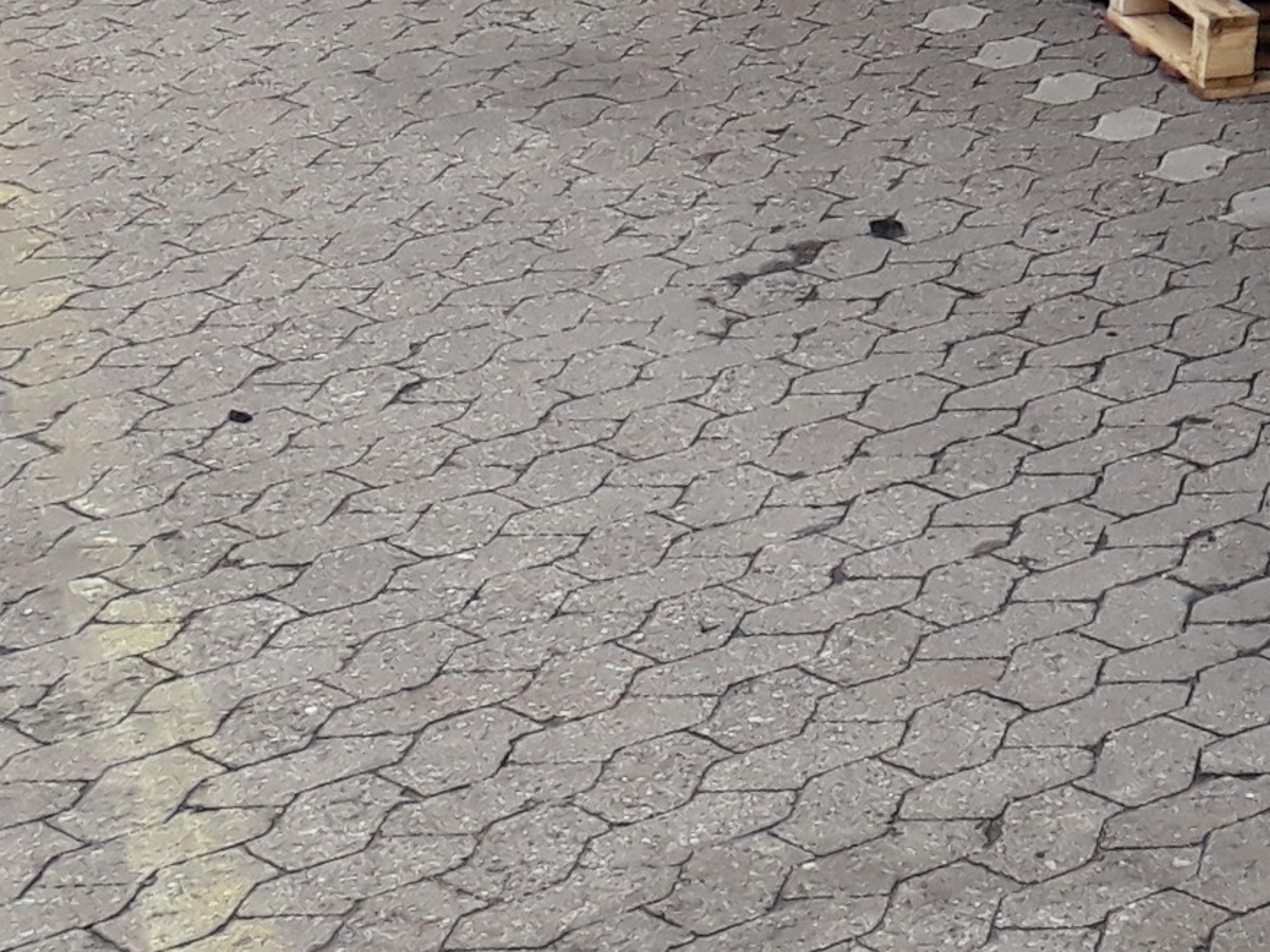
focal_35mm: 118
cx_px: 2219
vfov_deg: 11.5
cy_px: -864
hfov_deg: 14.8
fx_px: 4329
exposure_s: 1/169
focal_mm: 3.6
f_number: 1.9
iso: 40
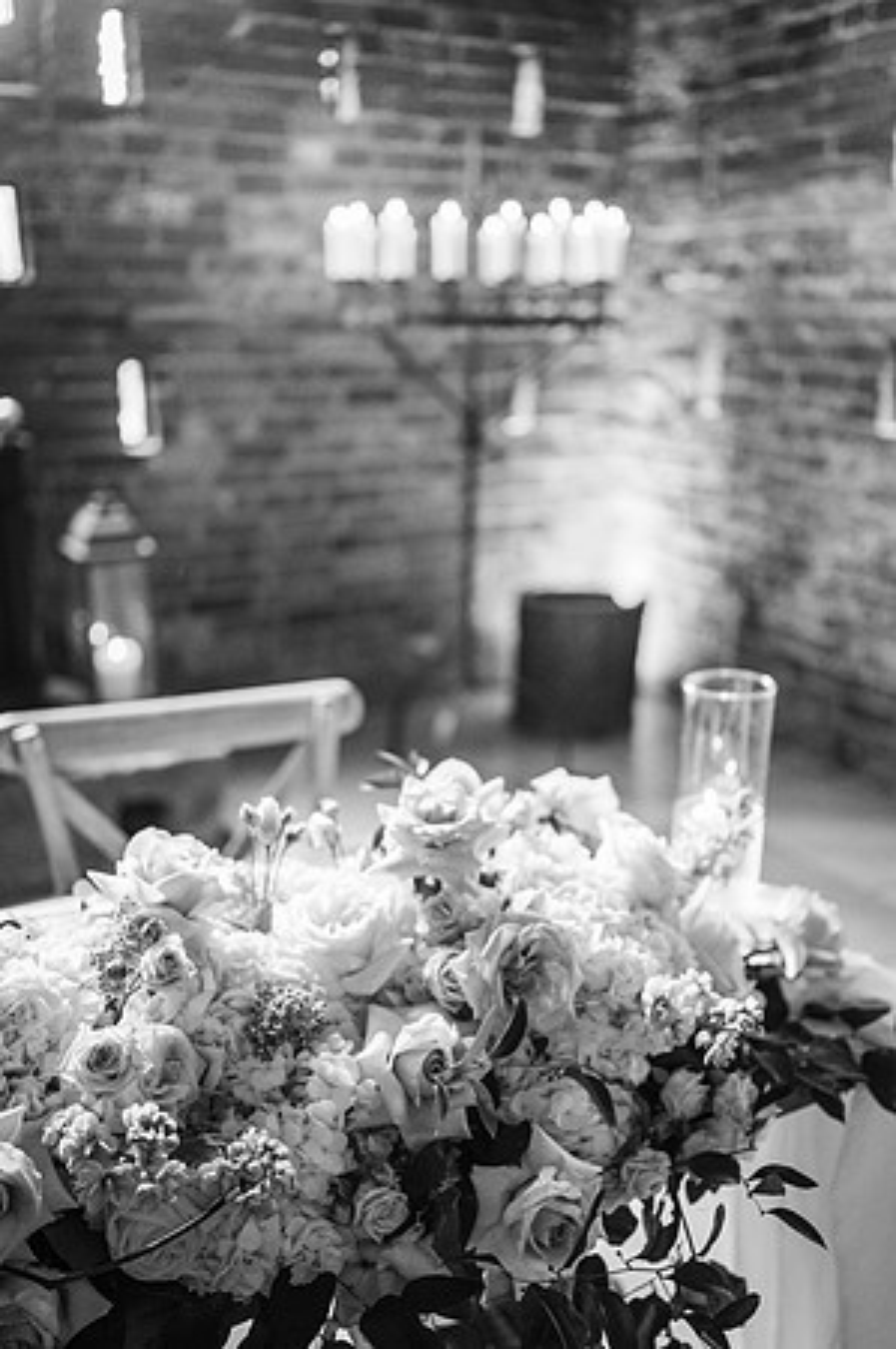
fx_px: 1310
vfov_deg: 54.5
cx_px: 448
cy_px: 674
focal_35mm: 35
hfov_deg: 37.8
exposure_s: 1/200
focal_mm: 35
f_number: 1.8
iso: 1250
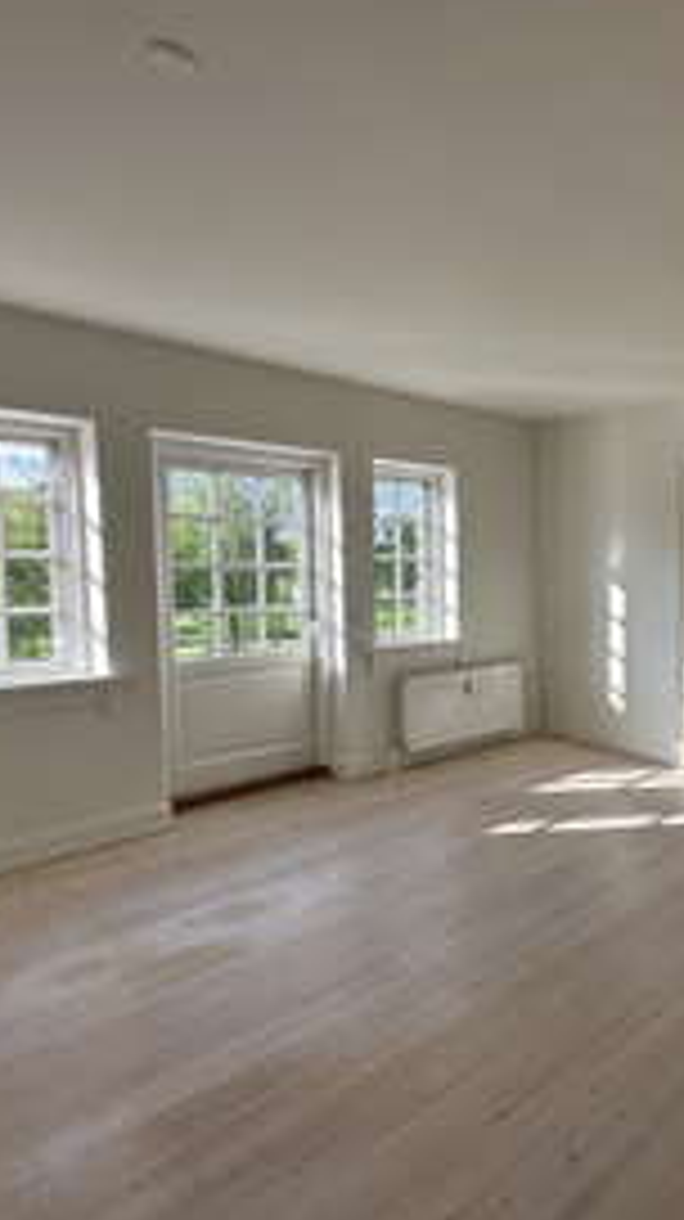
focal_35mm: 21
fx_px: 679
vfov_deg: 83.9
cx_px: 637
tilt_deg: -2.3
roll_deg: +0.1
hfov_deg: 47.2
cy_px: 603
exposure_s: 1/363
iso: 40
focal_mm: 2.22
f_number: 2.2
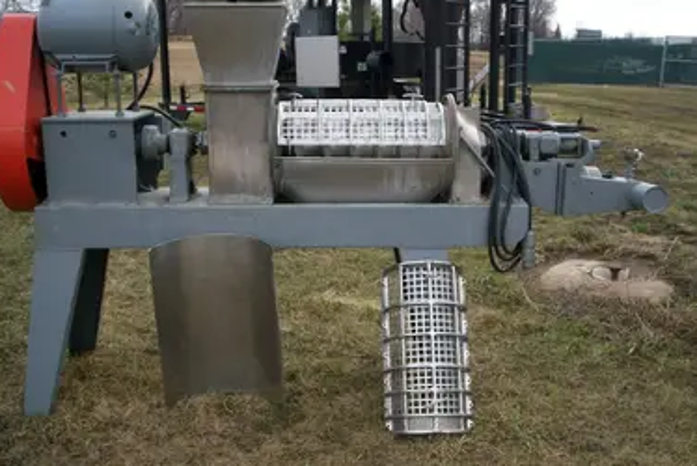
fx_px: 775
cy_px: 203
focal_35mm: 40
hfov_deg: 48.4
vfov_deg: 33.4
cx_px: 348
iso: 100
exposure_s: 1/351
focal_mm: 5.9
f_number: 4.5
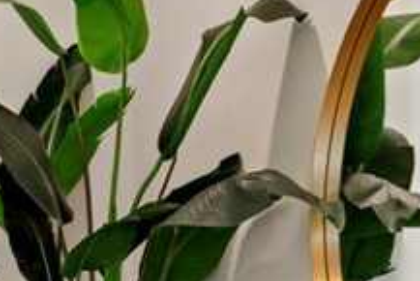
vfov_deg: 6.3
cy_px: 453
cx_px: -182
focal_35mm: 215
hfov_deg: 9.3
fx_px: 2513
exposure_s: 1/125
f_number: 2.8
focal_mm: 45.7
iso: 800
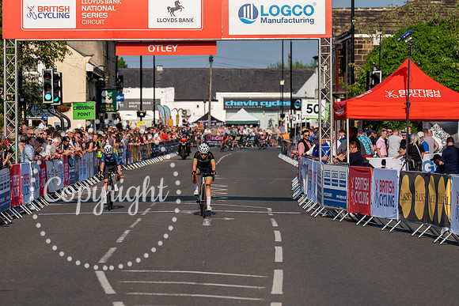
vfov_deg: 7.3
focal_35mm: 188
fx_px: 2397
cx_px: 230
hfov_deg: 10.9
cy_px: 153
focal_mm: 188
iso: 160
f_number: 5
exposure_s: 1/1000
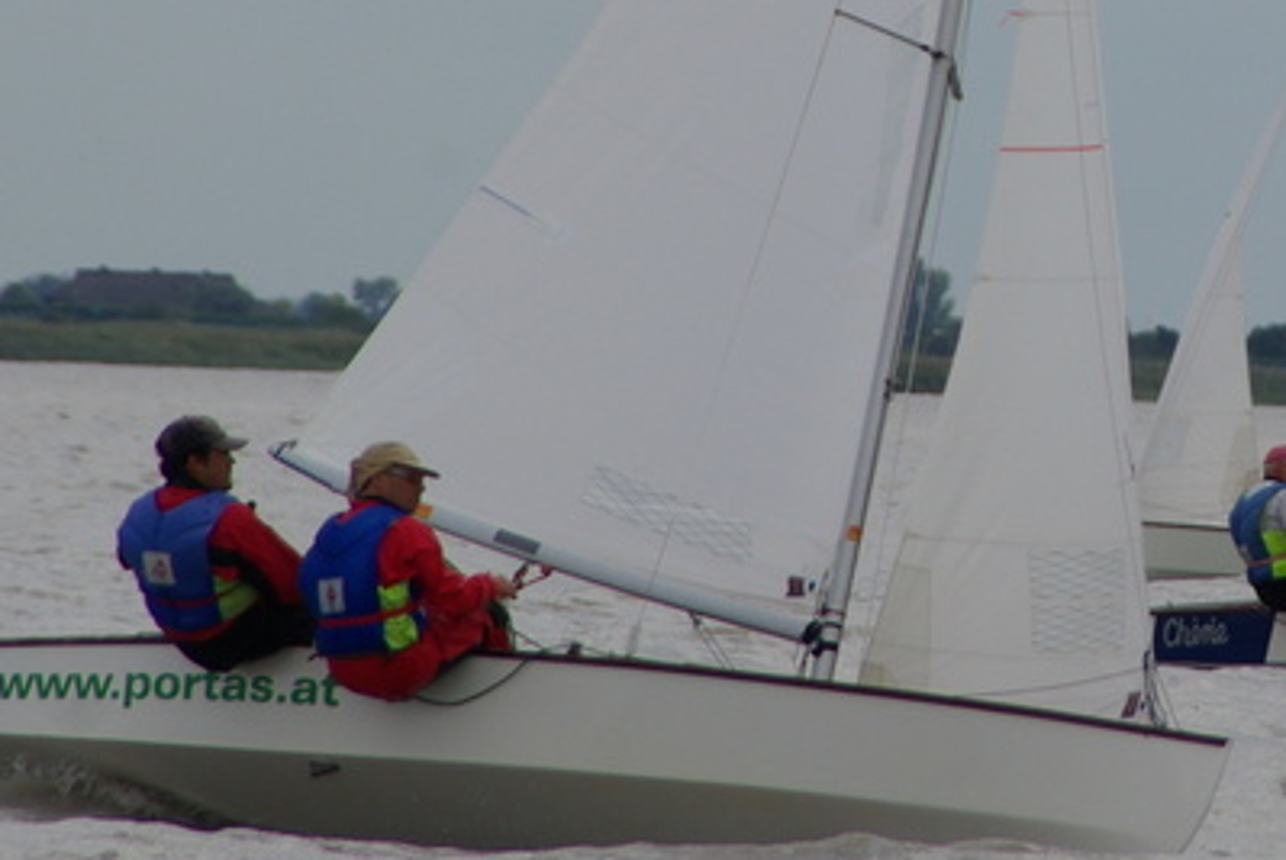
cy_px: 101
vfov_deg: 1.4
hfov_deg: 2.1
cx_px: 1263
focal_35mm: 962
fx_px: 34402
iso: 100
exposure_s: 1/350
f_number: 8
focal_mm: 250
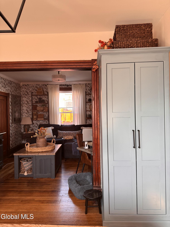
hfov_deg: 56.8
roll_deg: +0.5
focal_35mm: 24
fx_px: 157
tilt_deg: -0.4
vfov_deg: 71.6
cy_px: 114
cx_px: 85
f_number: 1.78
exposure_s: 1/121
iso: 160
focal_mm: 6.76
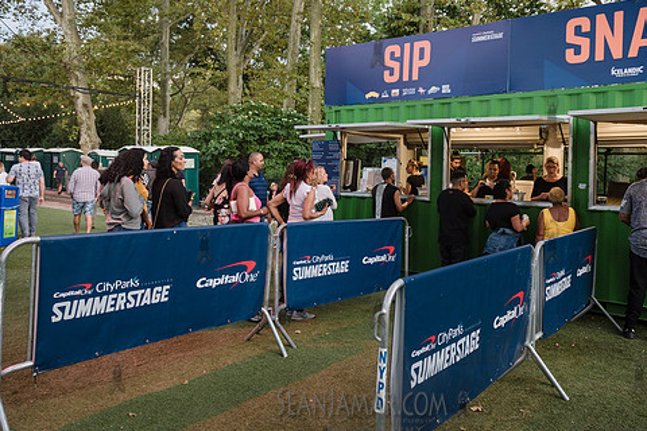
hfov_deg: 63.3
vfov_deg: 44.7
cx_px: 377
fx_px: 521
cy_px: 174
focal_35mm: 29
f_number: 4
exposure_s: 1/125
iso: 640
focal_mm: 24
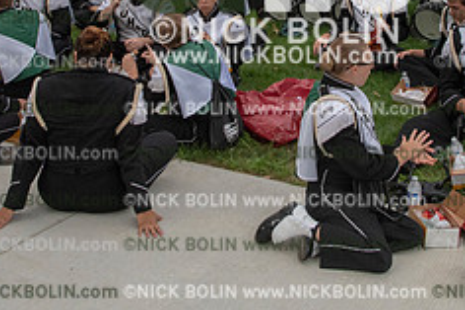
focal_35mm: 59
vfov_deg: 21.8
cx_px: 274
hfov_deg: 33.9
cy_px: -29
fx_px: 762
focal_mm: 24
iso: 1250
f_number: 5
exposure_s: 1/4000
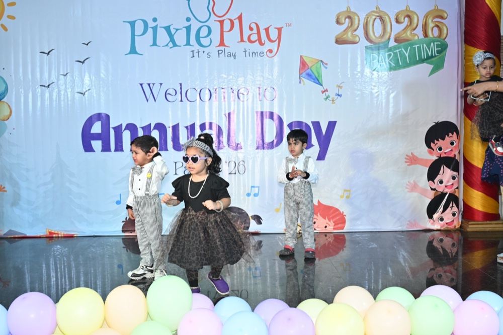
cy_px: 168
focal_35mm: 42
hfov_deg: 46.4
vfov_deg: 31.9
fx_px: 587
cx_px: 252
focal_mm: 42
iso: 800
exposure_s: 1/160
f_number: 7.1
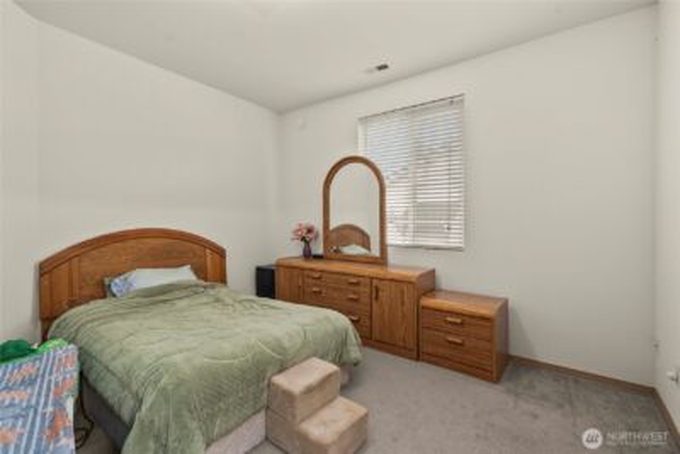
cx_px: 340
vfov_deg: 77.4
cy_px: 227
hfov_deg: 100.4
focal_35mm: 15
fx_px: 283
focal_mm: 15
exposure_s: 1/6
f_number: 7.1
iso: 1000
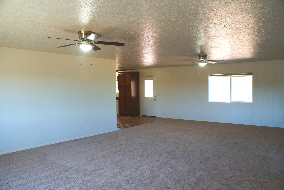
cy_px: 95
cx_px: 142
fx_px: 213
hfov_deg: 67.3
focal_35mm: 27
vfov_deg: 48.0
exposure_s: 1/40
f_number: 4.5
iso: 100
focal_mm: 18
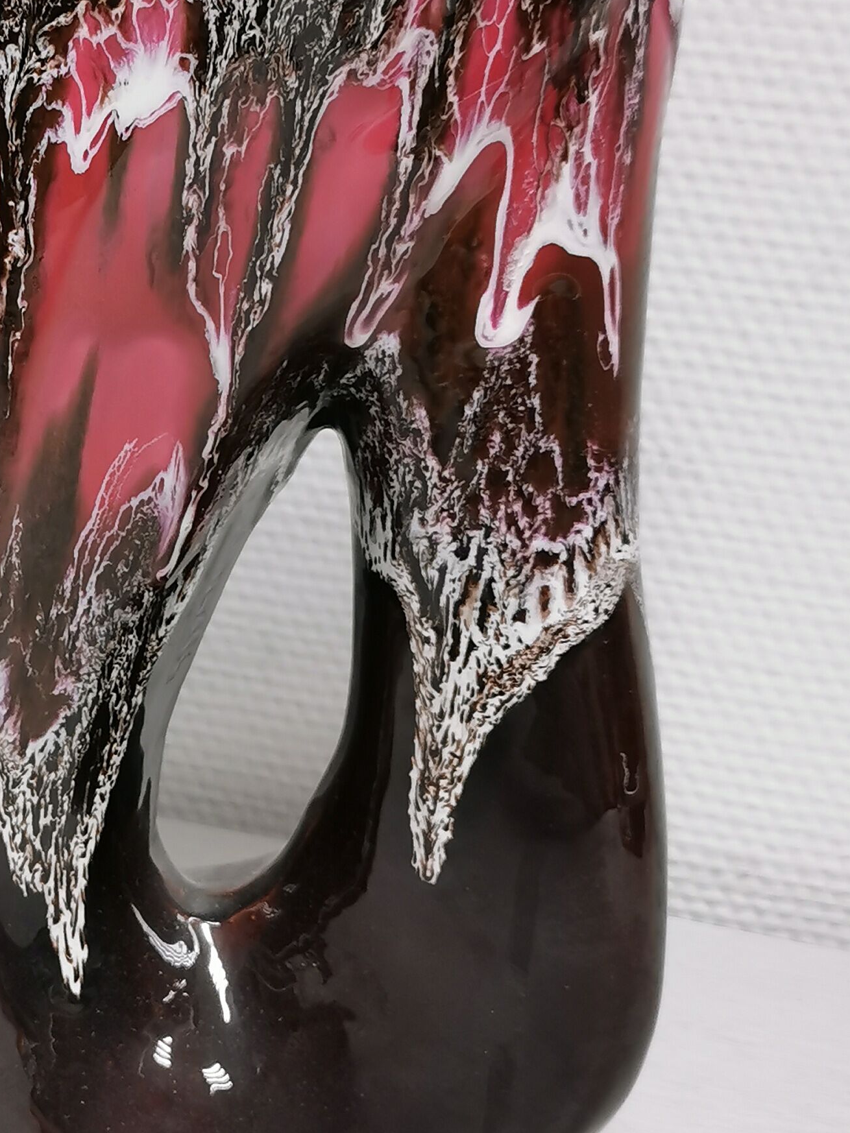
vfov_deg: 27.2
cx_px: 11
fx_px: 2325
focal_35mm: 71
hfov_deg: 20.1
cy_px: 355
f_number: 1.8
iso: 125
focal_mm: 5.58
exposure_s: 1/50
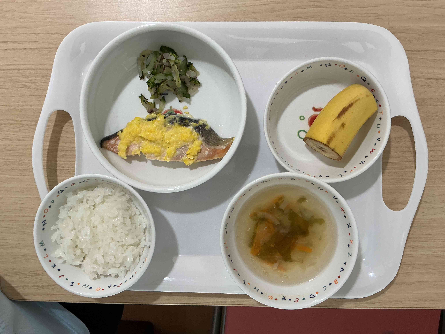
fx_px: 373
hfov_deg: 61.7
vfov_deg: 48.2
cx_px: 222
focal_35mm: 29
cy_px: 167
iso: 80
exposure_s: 1/60
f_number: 1.8
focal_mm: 3
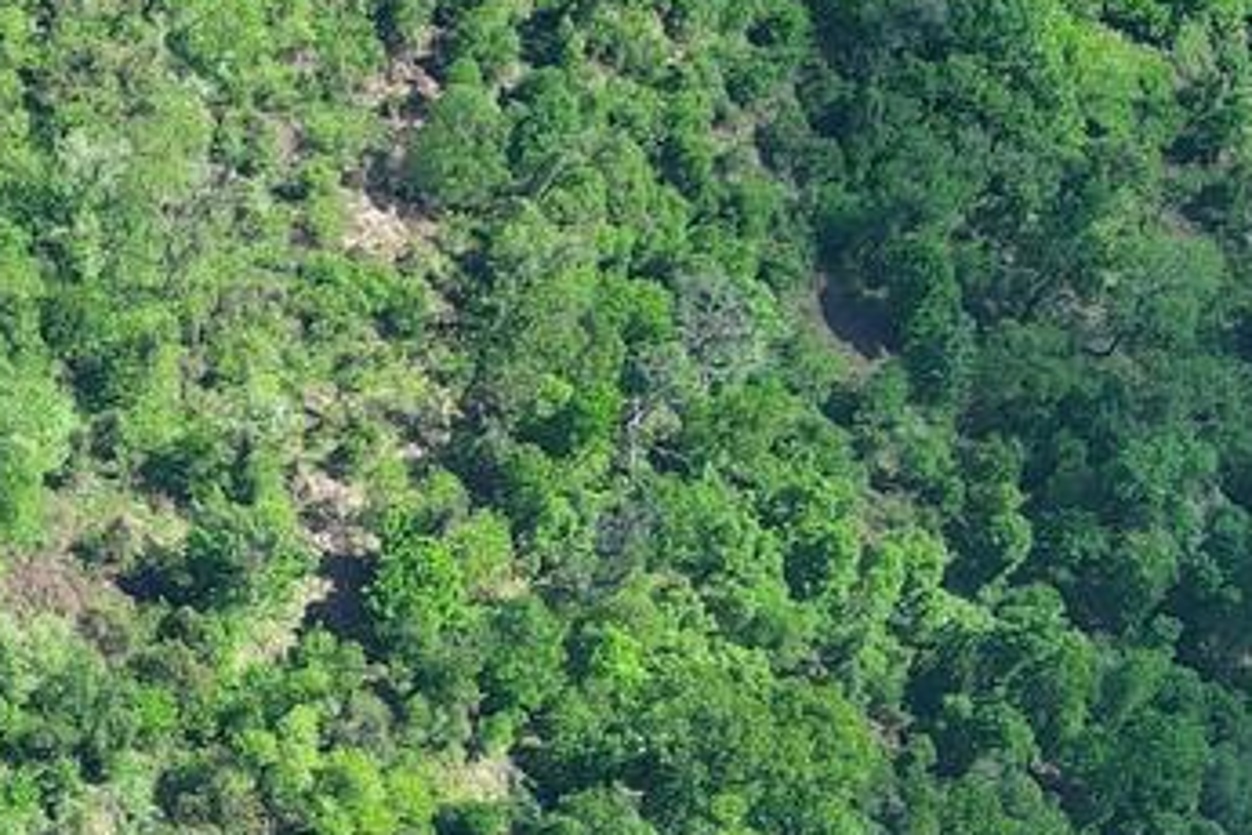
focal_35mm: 172
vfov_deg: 8.0
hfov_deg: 11.4
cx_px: -740
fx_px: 5981
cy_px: 684
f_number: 2.8
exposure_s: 1/493
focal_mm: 10.57
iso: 100
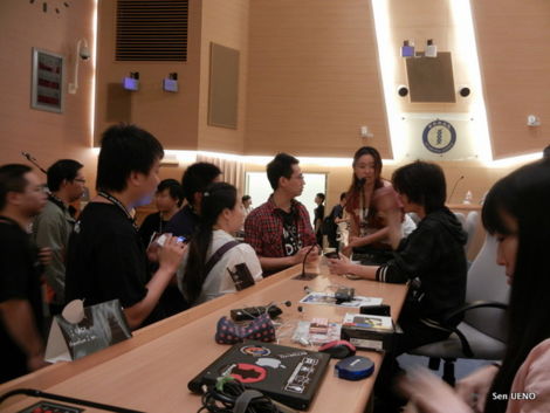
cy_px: 206
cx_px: 275
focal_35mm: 30
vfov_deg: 46.8
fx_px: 477
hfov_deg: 59.9
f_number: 3.5
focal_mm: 5.4
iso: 400
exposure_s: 1/9.7
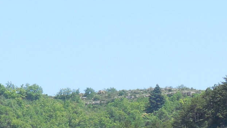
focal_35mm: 291
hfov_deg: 7.4
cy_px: 224
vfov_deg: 4.1
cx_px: 3
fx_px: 1751
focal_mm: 14.5
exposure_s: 1/320
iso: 125
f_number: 4.6
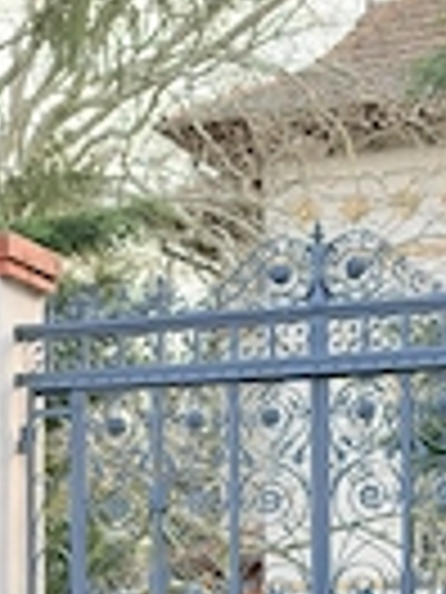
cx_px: -86
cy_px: 644
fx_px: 2714
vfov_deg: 12.3
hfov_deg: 9.3
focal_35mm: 158
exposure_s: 1/441
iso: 50
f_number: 1.6
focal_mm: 5.96
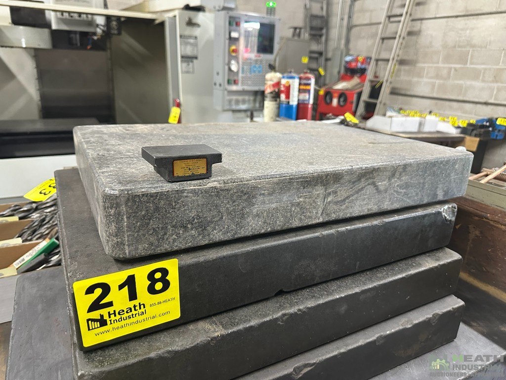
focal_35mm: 24
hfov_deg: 71.6
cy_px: 190
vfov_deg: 56.8
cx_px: 253
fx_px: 351
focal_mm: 6.86
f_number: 1.78
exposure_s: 1/60
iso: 500
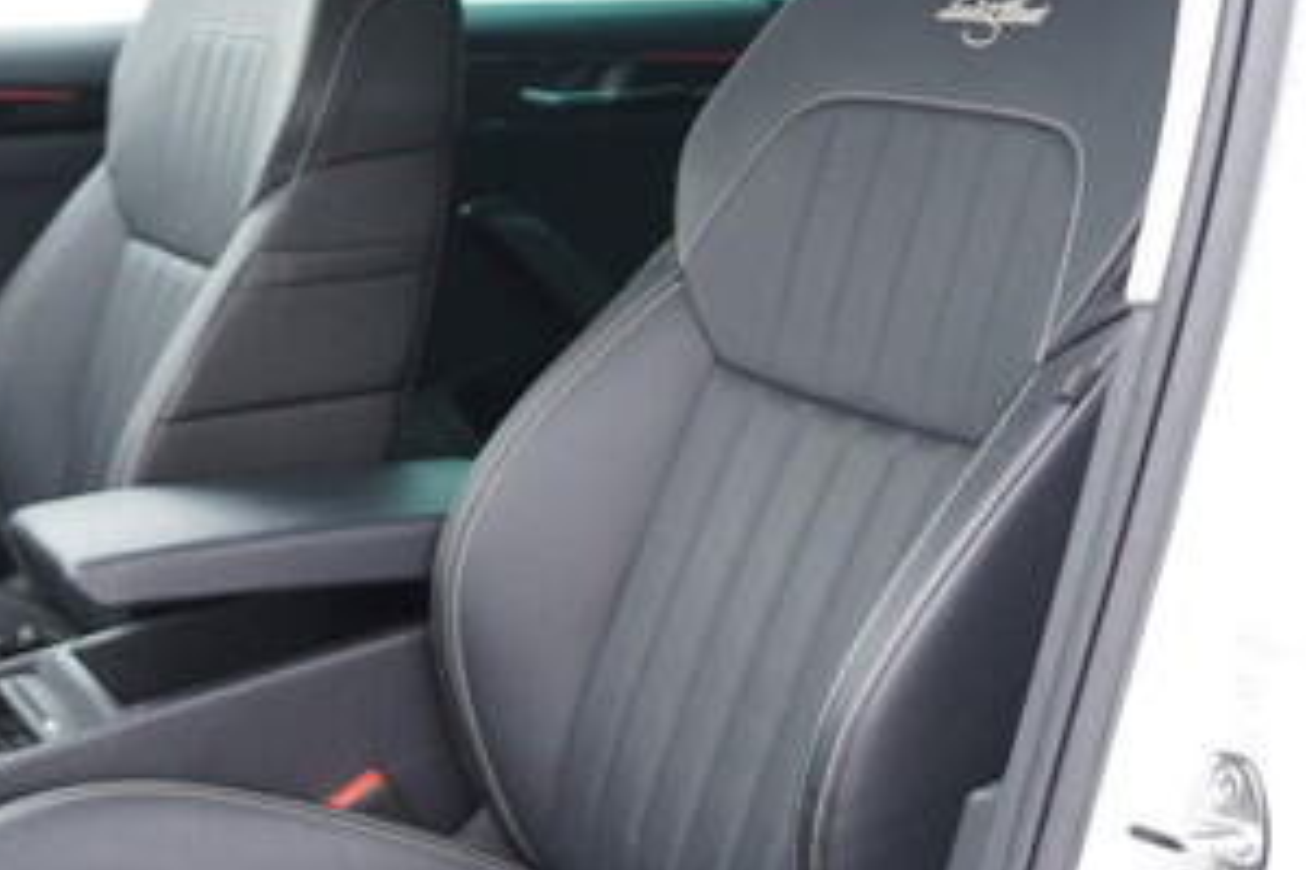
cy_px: 703
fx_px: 2394
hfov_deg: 30.3
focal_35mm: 66
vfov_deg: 20.4
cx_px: 448
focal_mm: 24
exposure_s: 1/40
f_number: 2.8
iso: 250
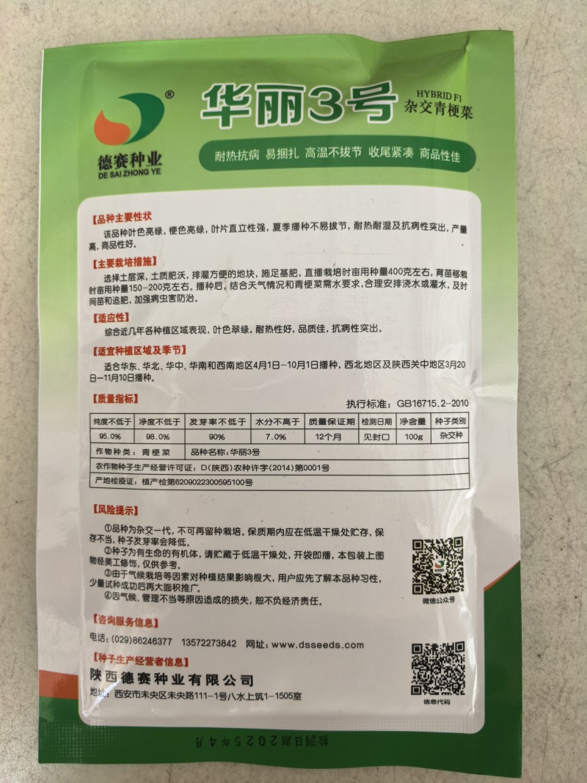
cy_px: 392
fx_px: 543
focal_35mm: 24
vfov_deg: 71.6
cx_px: 294
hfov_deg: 56.8
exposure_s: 1/100
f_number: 2
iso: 50
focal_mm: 5.75
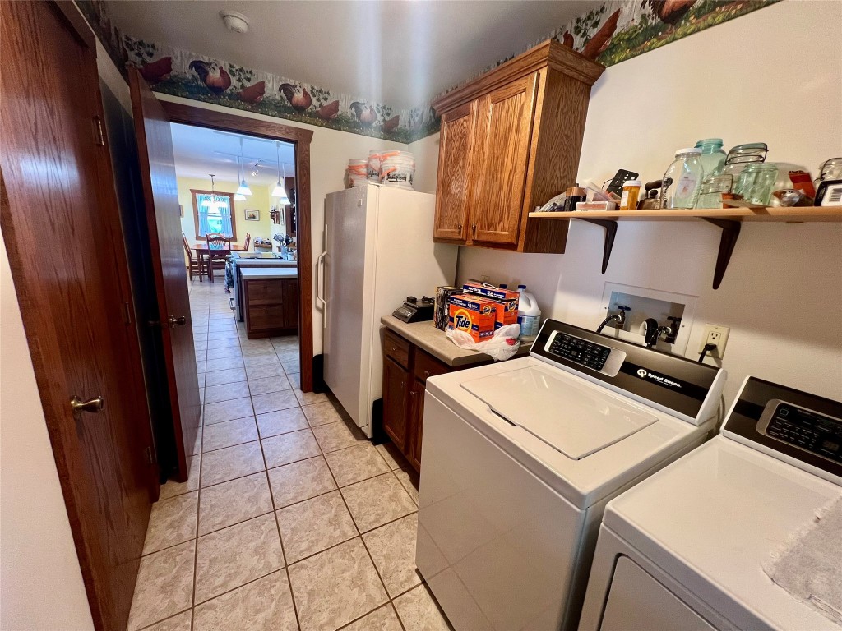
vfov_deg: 89.9
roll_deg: -3.5
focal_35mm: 13
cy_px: 316
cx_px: 421
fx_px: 316
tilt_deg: -14.3
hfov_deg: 106.2
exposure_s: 1/60
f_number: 1.8
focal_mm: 1.57
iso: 200
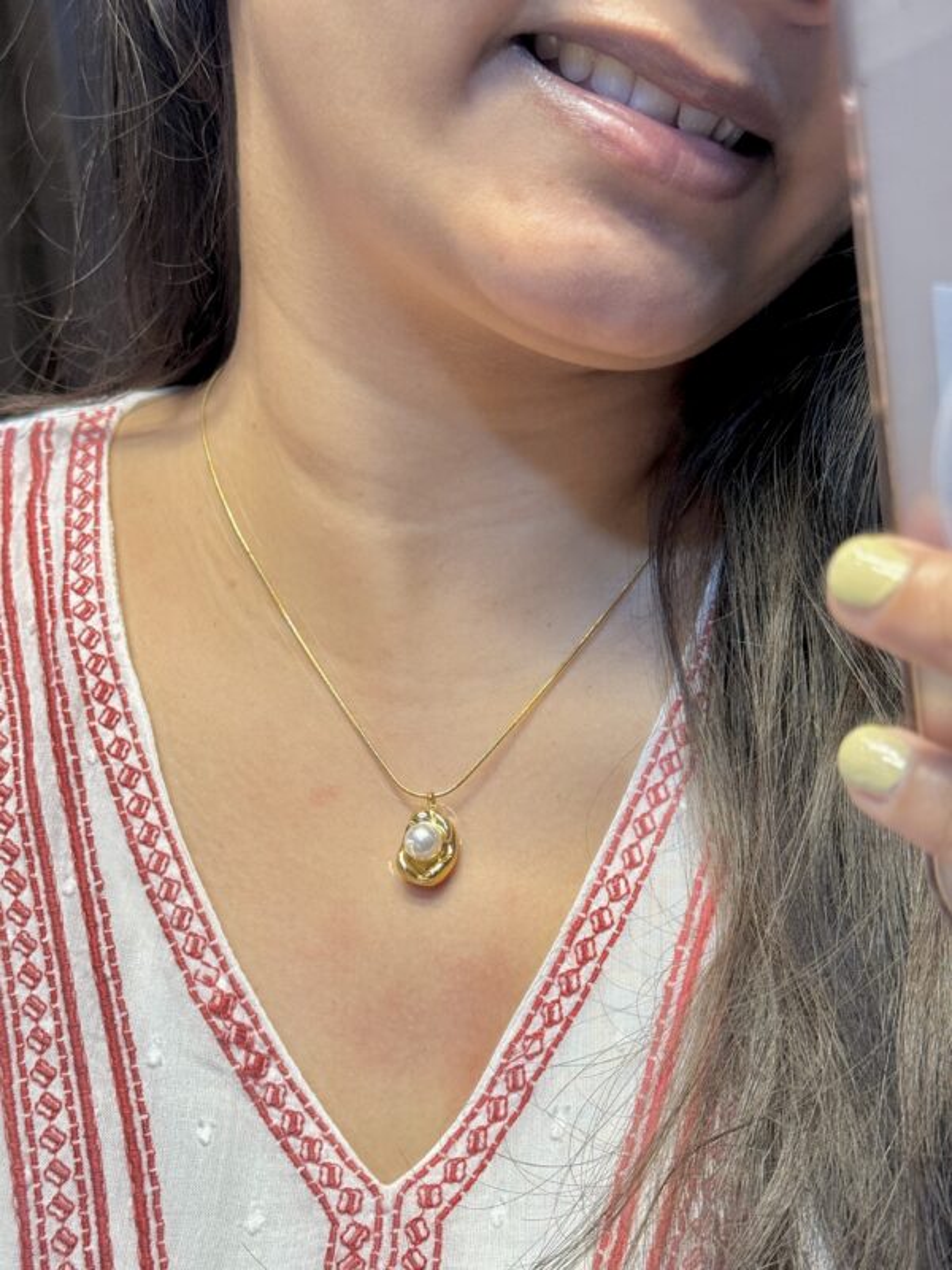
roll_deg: +5.8
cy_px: 635
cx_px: 476
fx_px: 1760
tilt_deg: -13.7
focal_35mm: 48
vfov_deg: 39.7
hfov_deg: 30.3
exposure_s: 1/50
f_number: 1.78
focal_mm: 6.76
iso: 100
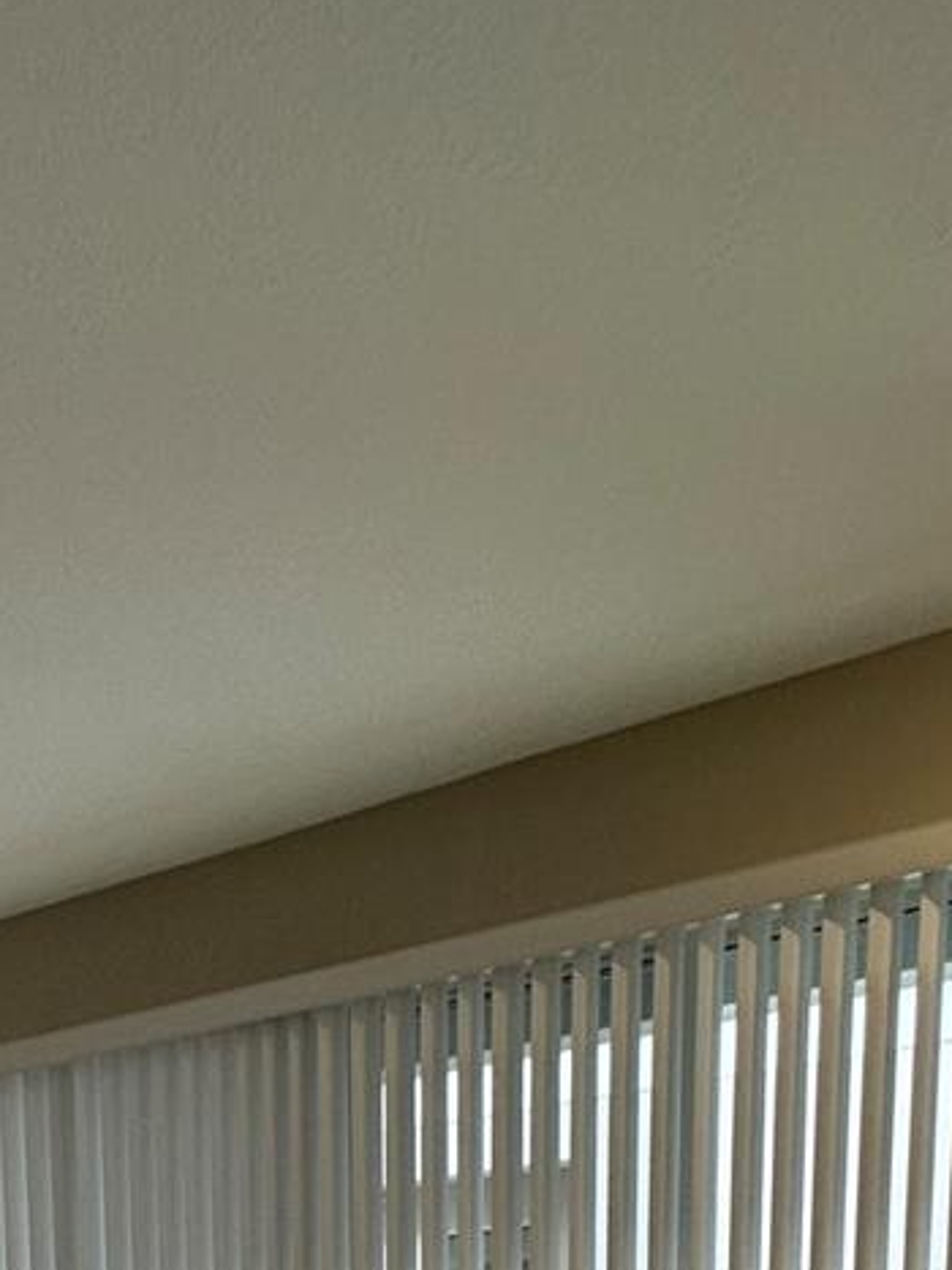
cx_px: -152
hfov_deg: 33.3
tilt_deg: -7.2
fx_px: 1321
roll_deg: +3.7
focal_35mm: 36
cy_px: 1572
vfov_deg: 37.1
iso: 125
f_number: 2.2
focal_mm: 2.22
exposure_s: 1/120
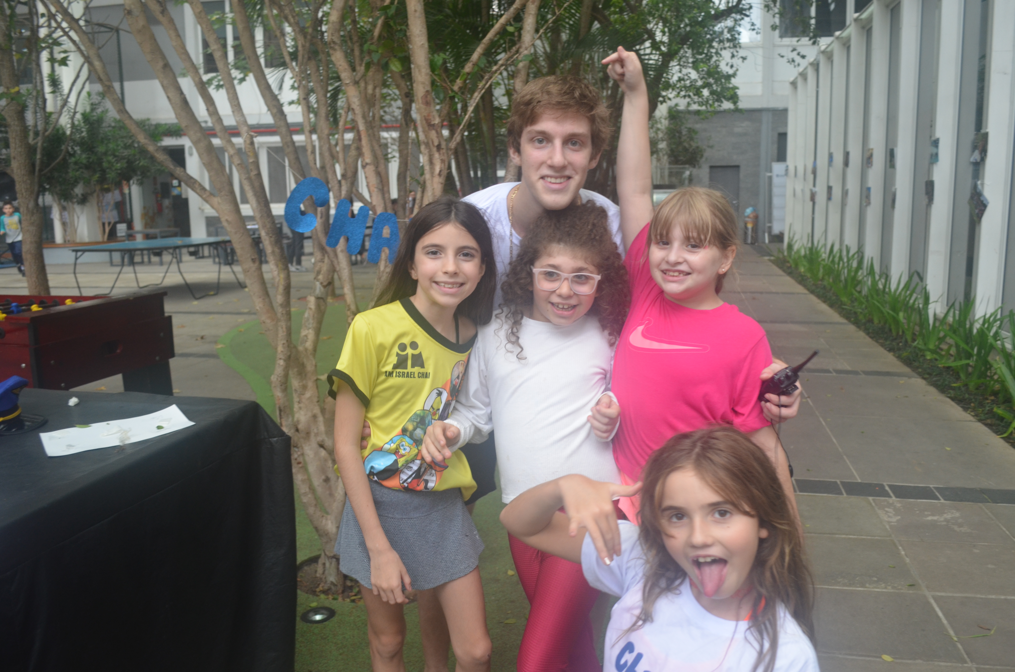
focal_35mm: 30
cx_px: 508
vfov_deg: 43.4
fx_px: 844
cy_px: 336
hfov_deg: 62.0
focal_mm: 20
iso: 500
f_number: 4
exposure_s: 1/60
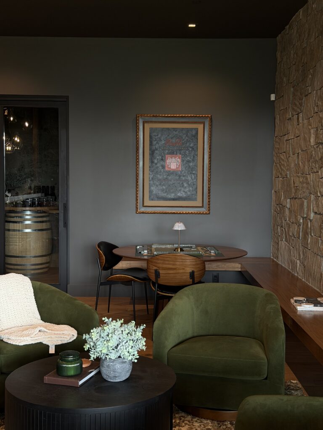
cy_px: 215
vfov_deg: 39.7
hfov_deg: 30.3
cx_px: 162
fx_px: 597
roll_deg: -0.9
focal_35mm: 48
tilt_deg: -4.3
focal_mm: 6.76
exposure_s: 1/60
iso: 80
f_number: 1.78
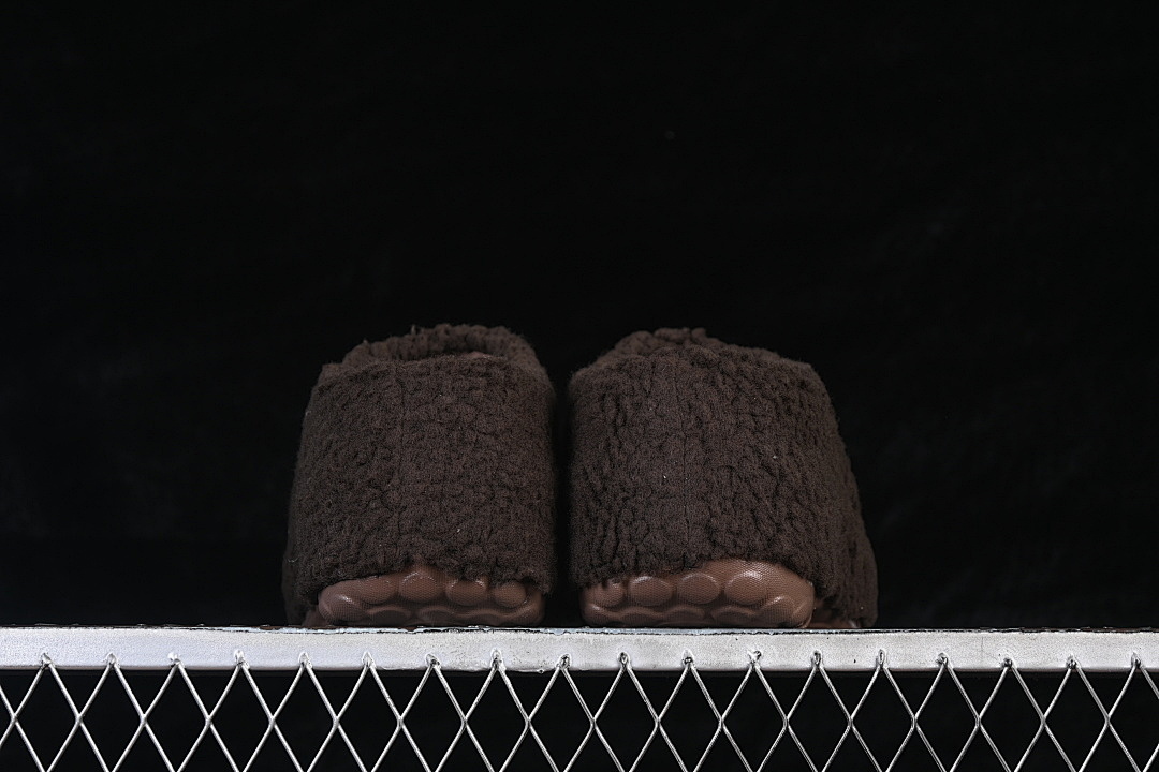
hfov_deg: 27.0
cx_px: 580
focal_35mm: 75
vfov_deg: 18.2
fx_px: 2414
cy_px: 386
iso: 160
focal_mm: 50
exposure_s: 1/60
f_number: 6.3
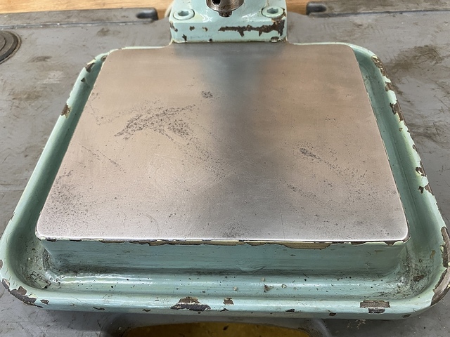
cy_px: 168
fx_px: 338
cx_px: 225
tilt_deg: -52.2
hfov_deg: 67.3
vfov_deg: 53.1
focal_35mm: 26
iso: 200
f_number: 1.8
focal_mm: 4.25
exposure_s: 1/60
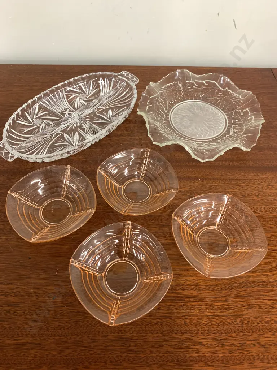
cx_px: 138
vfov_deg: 67.3
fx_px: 277
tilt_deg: -55.7
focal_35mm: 26
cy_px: 185
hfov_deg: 53.1
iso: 125
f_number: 1.8
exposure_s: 1/50
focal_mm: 4.25
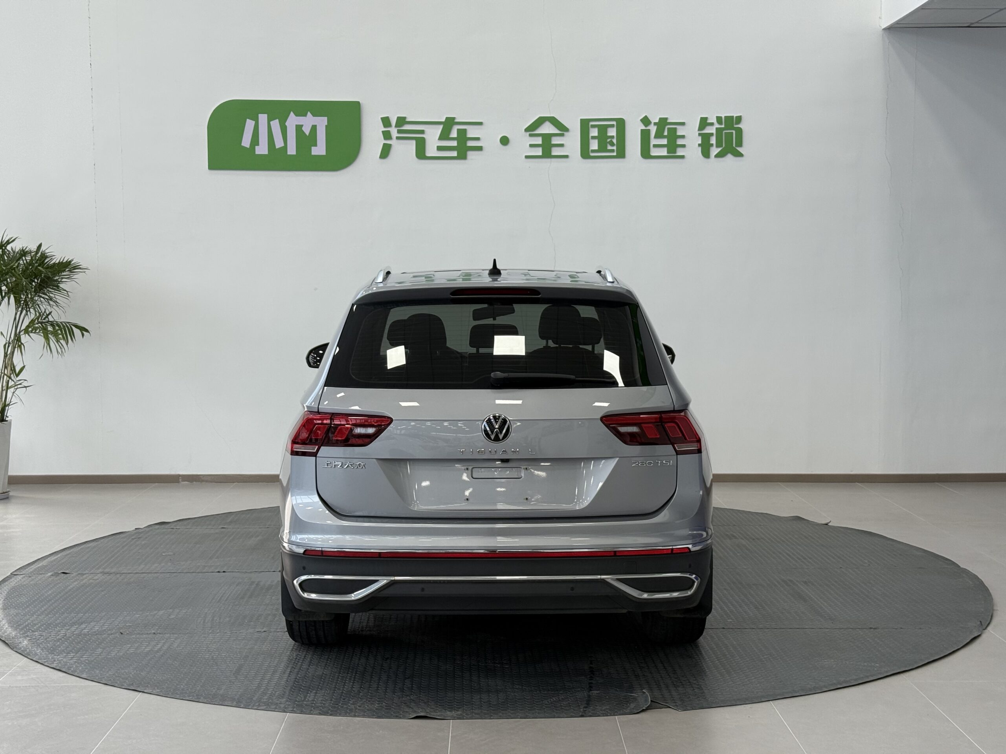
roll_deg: +0.0
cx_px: 503
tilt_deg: -4.3
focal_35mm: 48
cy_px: 377
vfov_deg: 30.3
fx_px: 1395
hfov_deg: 39.7
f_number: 1.78
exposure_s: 1/121
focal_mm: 6.76
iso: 80
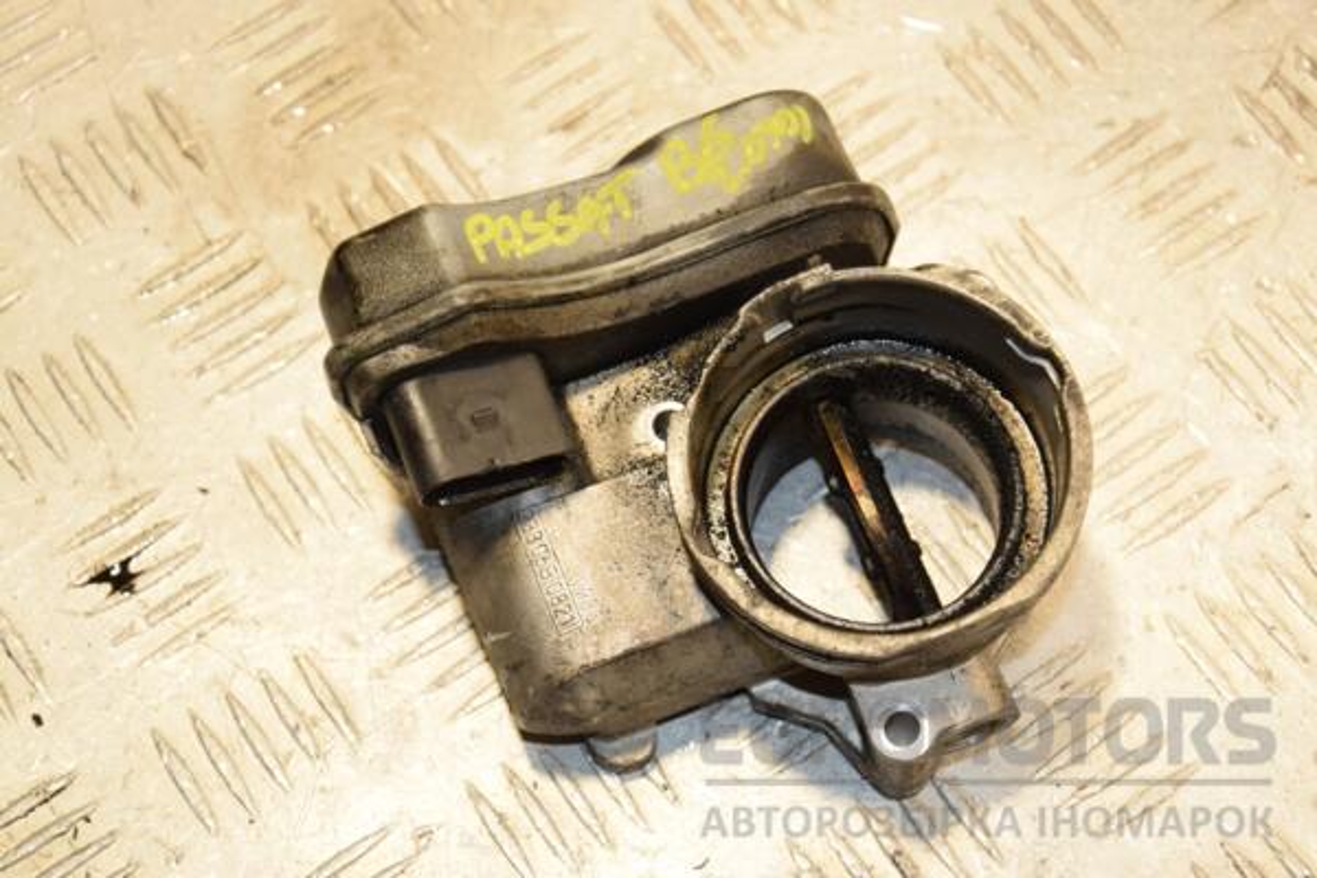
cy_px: 439
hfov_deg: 26.0
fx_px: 2853
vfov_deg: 17.5
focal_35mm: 78
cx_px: 658
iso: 800
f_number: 5.6
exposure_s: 1/200
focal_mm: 52
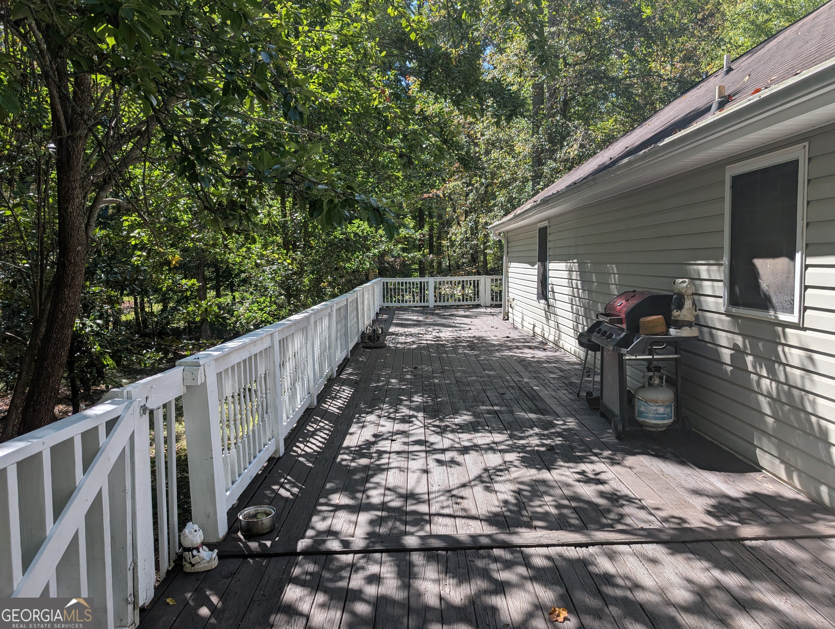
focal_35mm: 24
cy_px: 314
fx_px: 580
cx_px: 418
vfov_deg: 56.9
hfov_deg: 71.5
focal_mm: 6.9
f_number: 1.68
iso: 20
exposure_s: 1/450
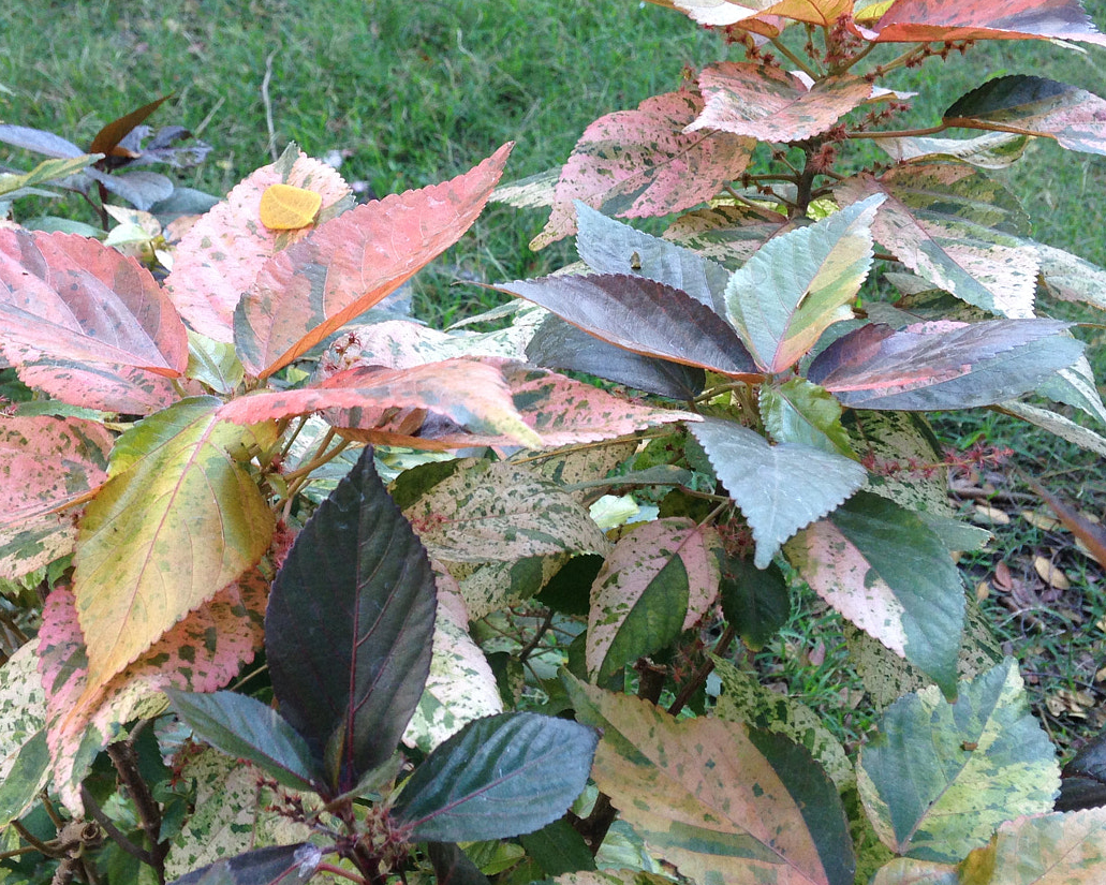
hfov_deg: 37.2
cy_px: 383
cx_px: 433
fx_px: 1637
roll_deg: +0.2
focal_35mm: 50
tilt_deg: -36.4
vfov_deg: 30.2
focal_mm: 4.12
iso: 80
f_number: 2.4
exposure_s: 1/120
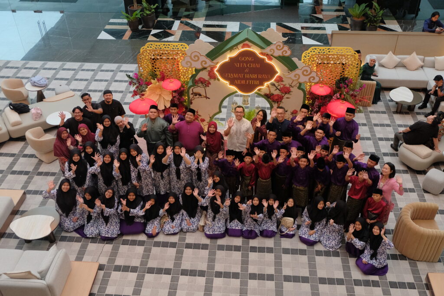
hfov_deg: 54.4
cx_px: 222
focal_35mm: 35
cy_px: 148
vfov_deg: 37.9
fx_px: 432
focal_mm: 23.3
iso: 1600
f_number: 3.2
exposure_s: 1/75
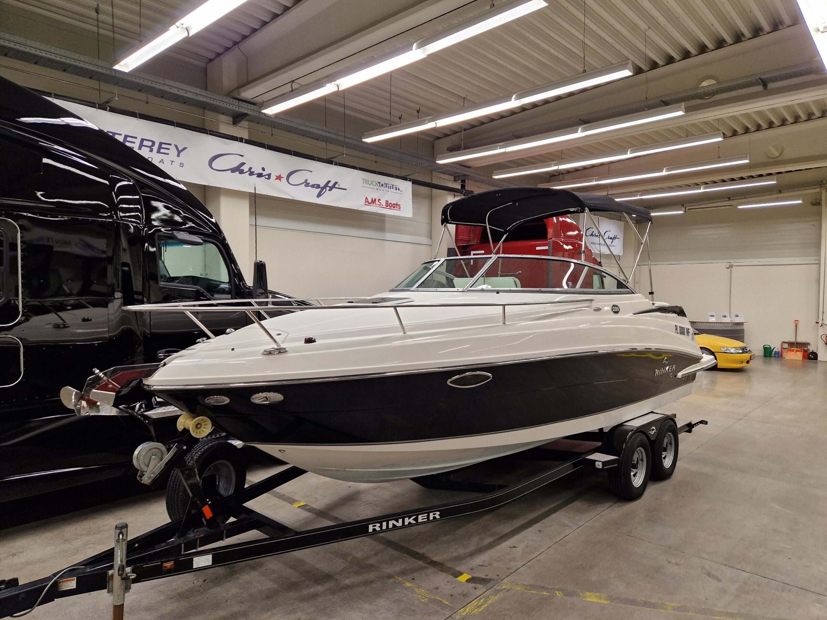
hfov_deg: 73.9
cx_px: 414
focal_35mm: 23
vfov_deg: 58.9
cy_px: 310
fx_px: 549
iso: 125
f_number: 1.8
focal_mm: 5.4
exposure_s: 1/100
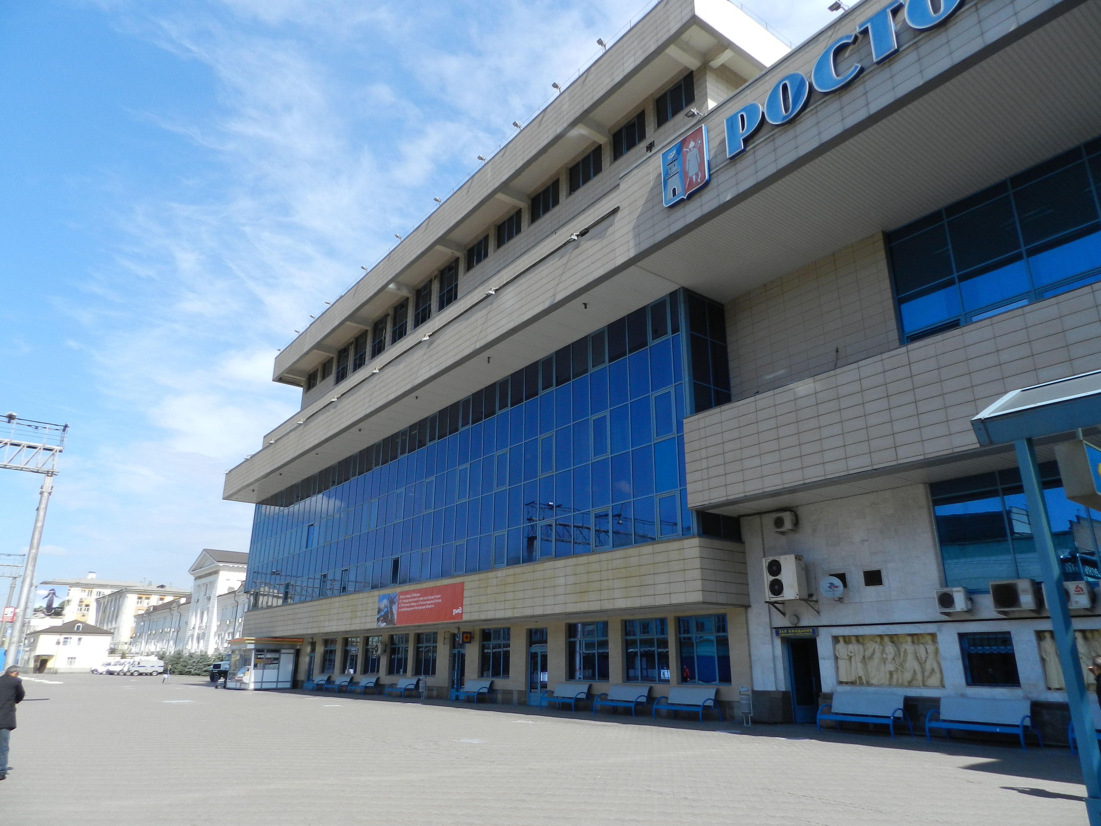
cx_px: 550
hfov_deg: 73.9
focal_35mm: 23
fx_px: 732
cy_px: 413
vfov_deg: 58.9
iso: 160
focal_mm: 4
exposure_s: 1/800
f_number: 4
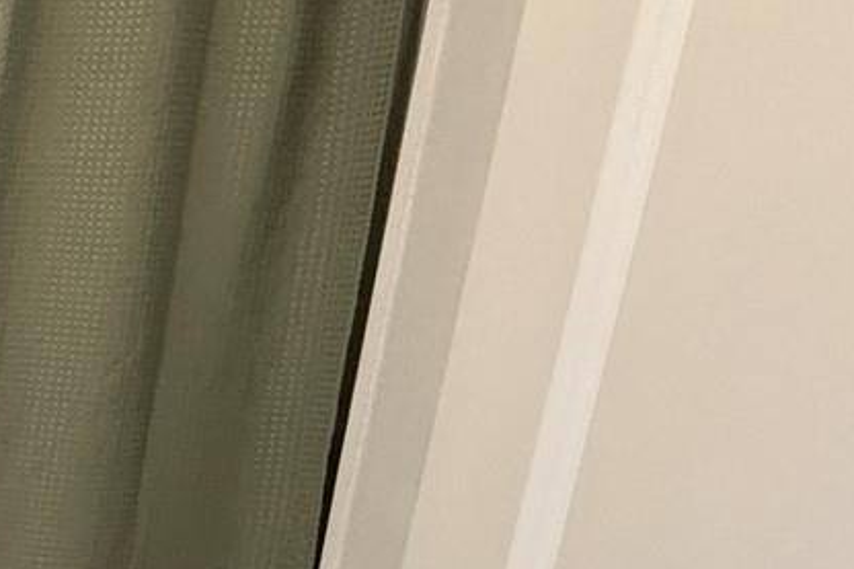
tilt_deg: -13.3
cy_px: 672
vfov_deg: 22.4
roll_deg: +0.1
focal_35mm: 56
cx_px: -682
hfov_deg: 22.0
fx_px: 1328
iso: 320
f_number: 2.2
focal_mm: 2.22
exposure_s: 1/65
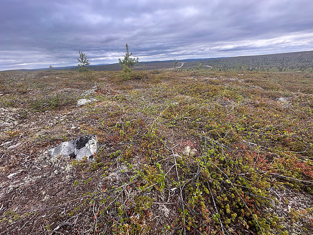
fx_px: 127
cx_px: 156
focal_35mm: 14
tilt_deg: -24.6
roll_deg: +4.1
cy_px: 118
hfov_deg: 102.1
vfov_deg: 85.7
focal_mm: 2.22
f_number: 2.2
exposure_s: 1/156
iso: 40
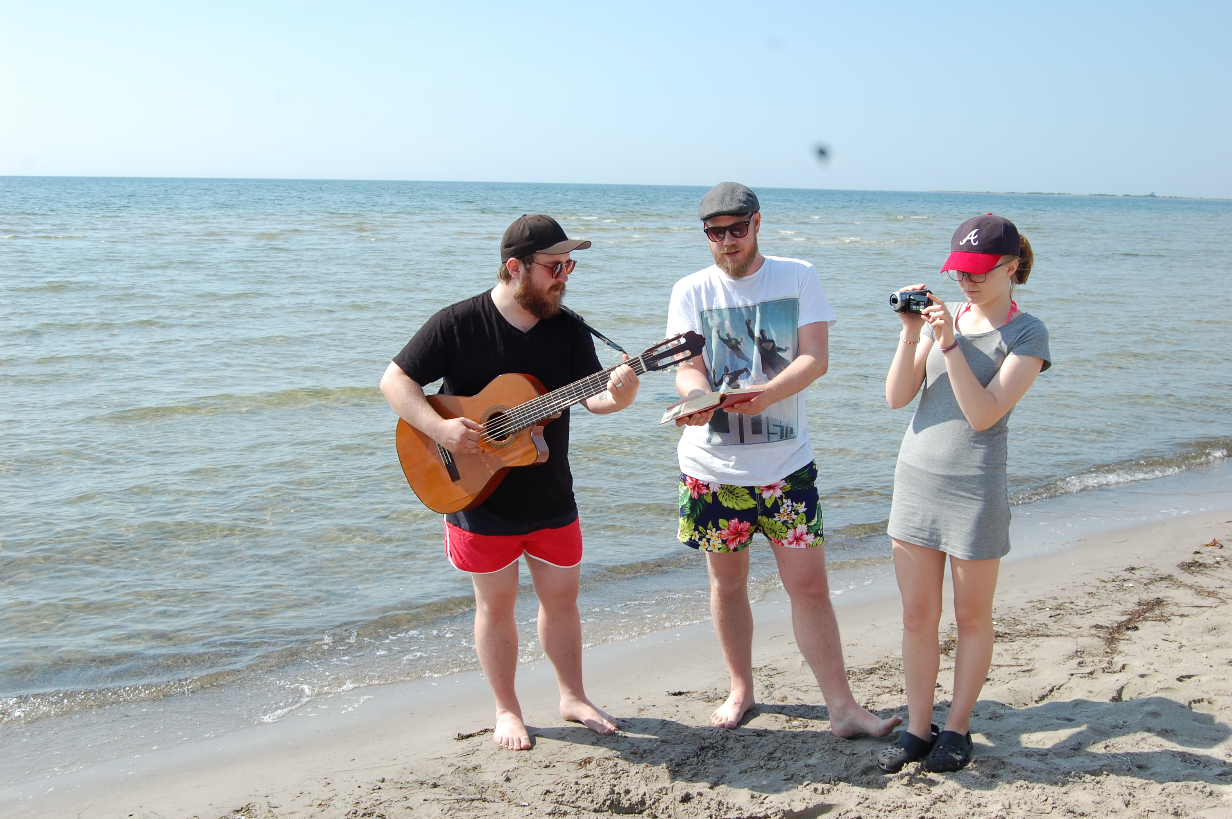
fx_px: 1231
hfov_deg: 53.2
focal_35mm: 36
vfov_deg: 36.8
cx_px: 616
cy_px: 410
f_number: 9
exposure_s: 1/320
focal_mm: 24
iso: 200
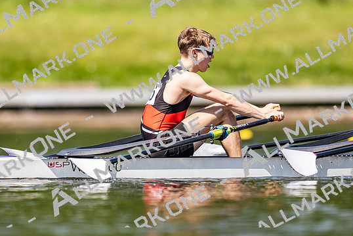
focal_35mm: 970
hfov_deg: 2.1
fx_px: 9513
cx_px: 185
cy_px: 115
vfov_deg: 1.4
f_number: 4
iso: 280
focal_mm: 600
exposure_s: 1/2500
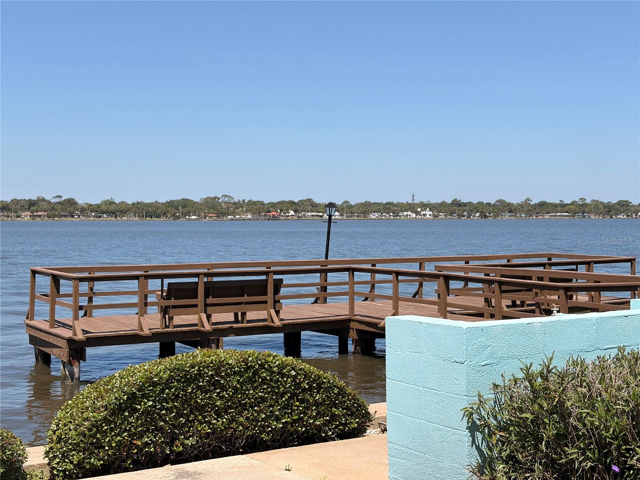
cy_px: 240
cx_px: 320
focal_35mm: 52
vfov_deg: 28.0
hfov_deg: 36.8
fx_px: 961
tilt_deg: -1.8
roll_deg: +2.3
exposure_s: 1/3636
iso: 32
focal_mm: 5.96
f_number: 1.6
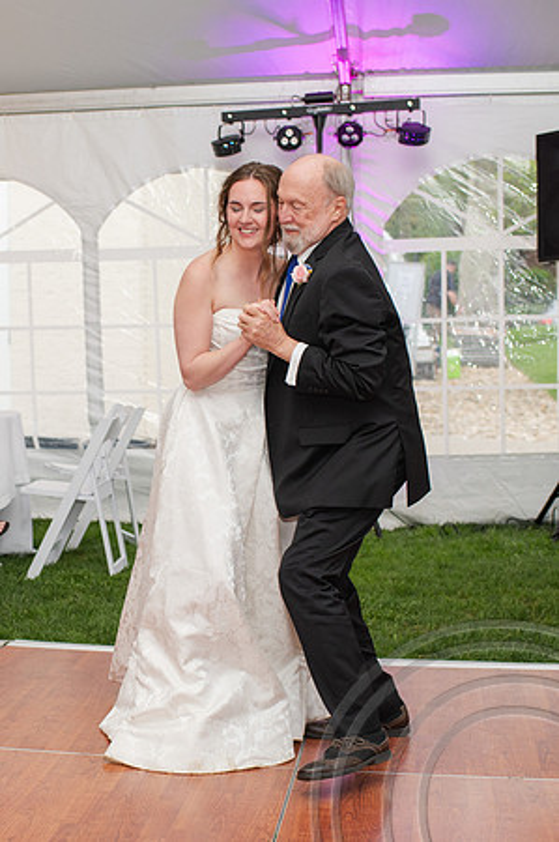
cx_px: 80
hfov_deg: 21.0
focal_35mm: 63
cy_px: 508
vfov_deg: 31.6
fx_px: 1482
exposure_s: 1/200
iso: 800
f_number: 3.2
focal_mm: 35
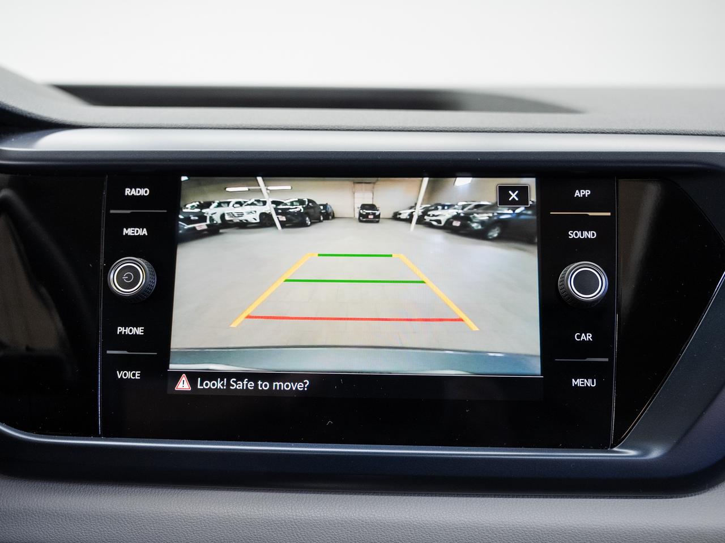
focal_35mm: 34
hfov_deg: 54.4
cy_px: 271
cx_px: 355
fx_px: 706
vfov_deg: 42.1
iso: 800
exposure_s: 1/40
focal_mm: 30.2
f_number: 3.5
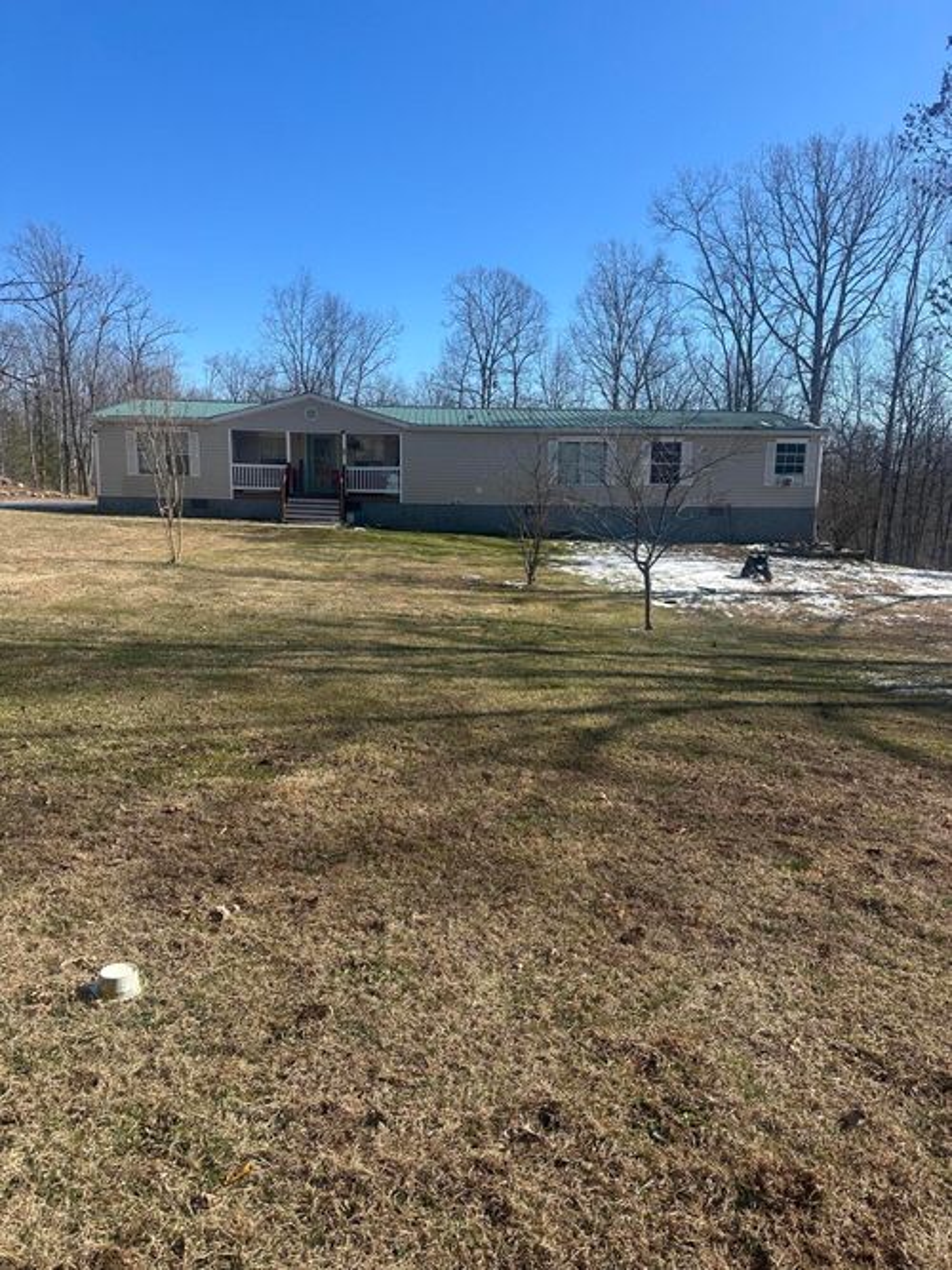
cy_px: 635
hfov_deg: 56.8
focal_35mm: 24
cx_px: 476
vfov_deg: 71.6
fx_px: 880
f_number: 1.78
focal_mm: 6.86
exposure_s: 1/3472
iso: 80
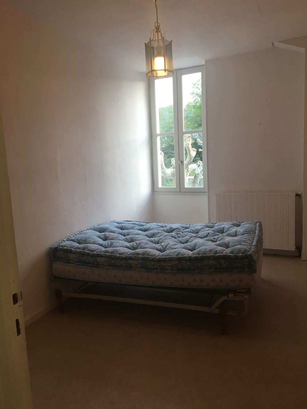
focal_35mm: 29
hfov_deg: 48.2
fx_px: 343
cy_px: 204
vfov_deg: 61.7
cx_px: 154
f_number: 2.2
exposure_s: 1/33
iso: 40
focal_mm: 4.15
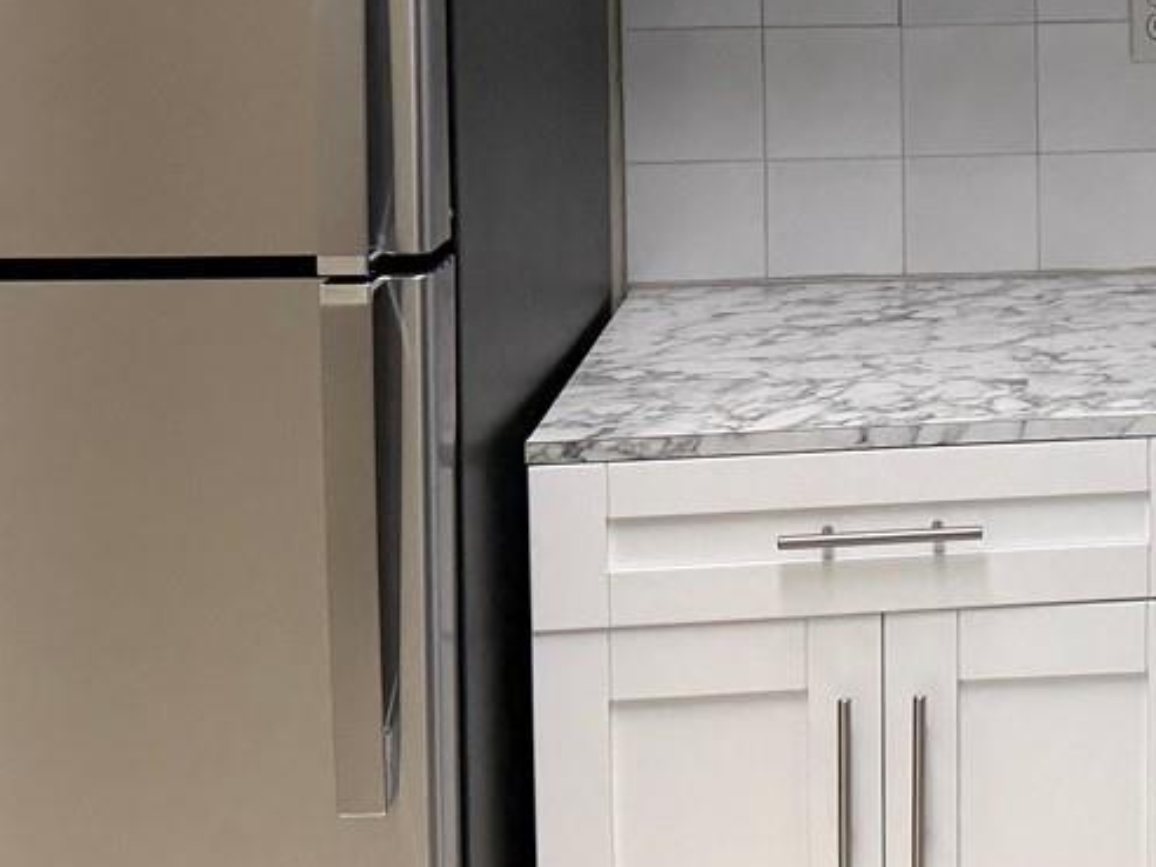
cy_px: -31
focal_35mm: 78
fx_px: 2605
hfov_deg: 23.0
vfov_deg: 18.3
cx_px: 1389
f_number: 1.78
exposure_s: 1/120
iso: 64
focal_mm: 6.76
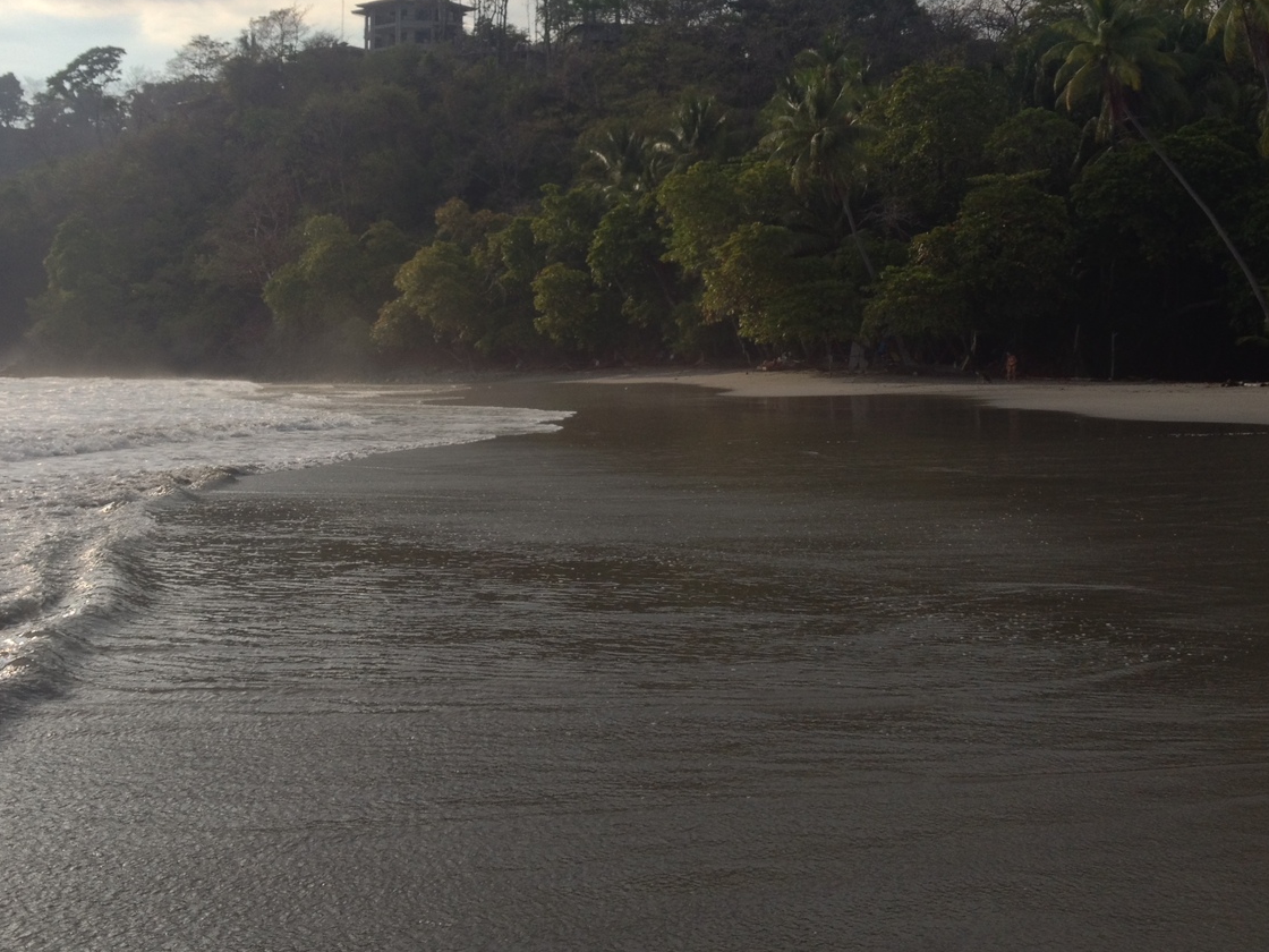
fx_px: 1833
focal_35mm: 50
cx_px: 573
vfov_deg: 28.8
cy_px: 291
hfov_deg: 38.2
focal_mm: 4.28
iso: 50
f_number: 2.4
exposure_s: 1/1534
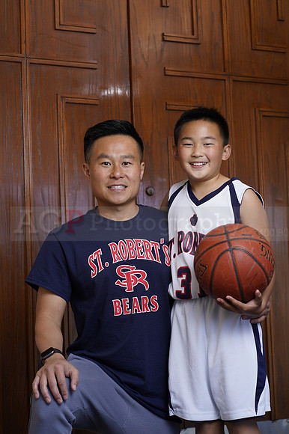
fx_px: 1025
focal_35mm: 85
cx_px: 144
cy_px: 217
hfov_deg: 16.1
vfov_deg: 23.9
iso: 200
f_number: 5.6
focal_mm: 85
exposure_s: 1/250
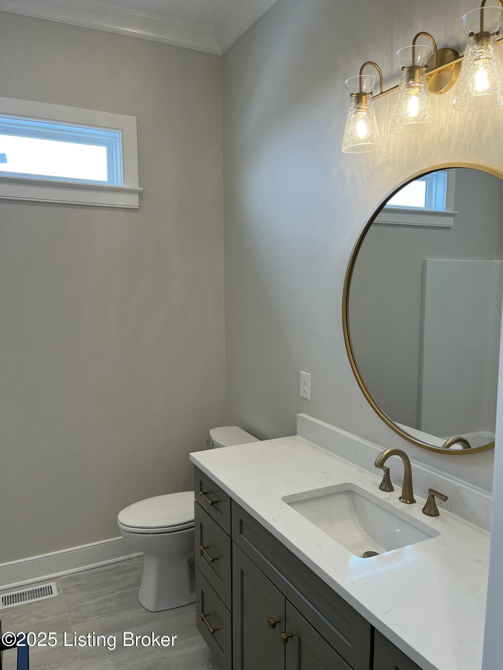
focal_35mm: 26
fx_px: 504
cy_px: 335
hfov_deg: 53.1
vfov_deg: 67.3
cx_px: 252
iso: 50
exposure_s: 1/164
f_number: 1.6
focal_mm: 5.1
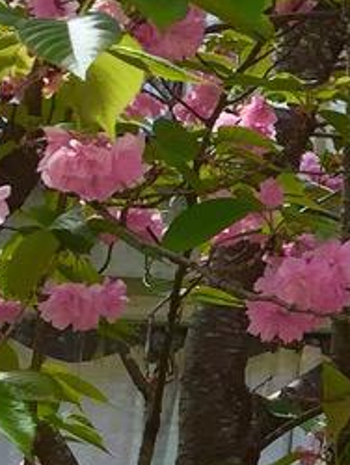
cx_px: 990
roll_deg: +1.4
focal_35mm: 178
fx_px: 2396
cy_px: 205
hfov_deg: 7.5
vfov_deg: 11.1
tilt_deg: +23.8
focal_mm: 4.15
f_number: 2.2
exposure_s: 1/507
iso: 32
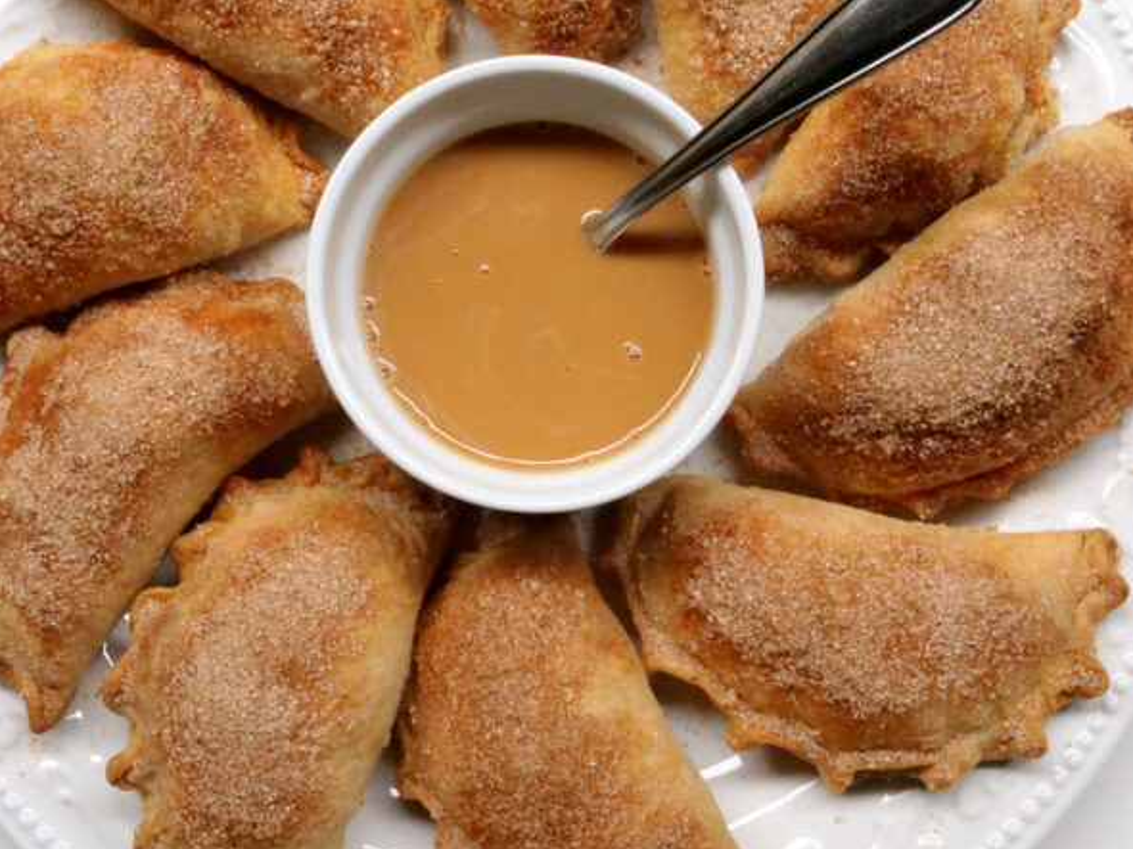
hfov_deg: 36.8
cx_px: 550
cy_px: 425
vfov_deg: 28.0
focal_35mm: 52
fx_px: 1702
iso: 3200
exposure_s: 1/40
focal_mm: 20
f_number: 13
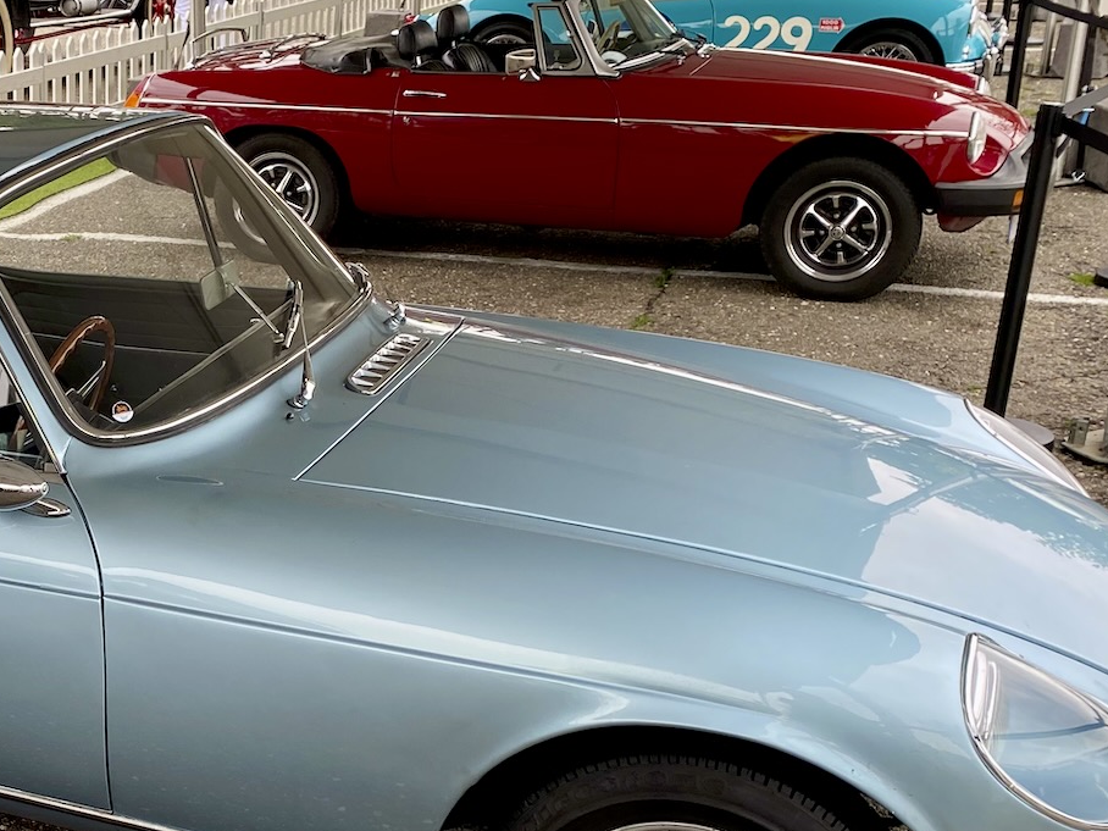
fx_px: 1760
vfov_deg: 26.4
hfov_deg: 33.1
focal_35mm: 55
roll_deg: +1.9
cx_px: 109
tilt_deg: -22.4
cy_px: 576
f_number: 1.8
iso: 32
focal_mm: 4.25
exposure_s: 1/178
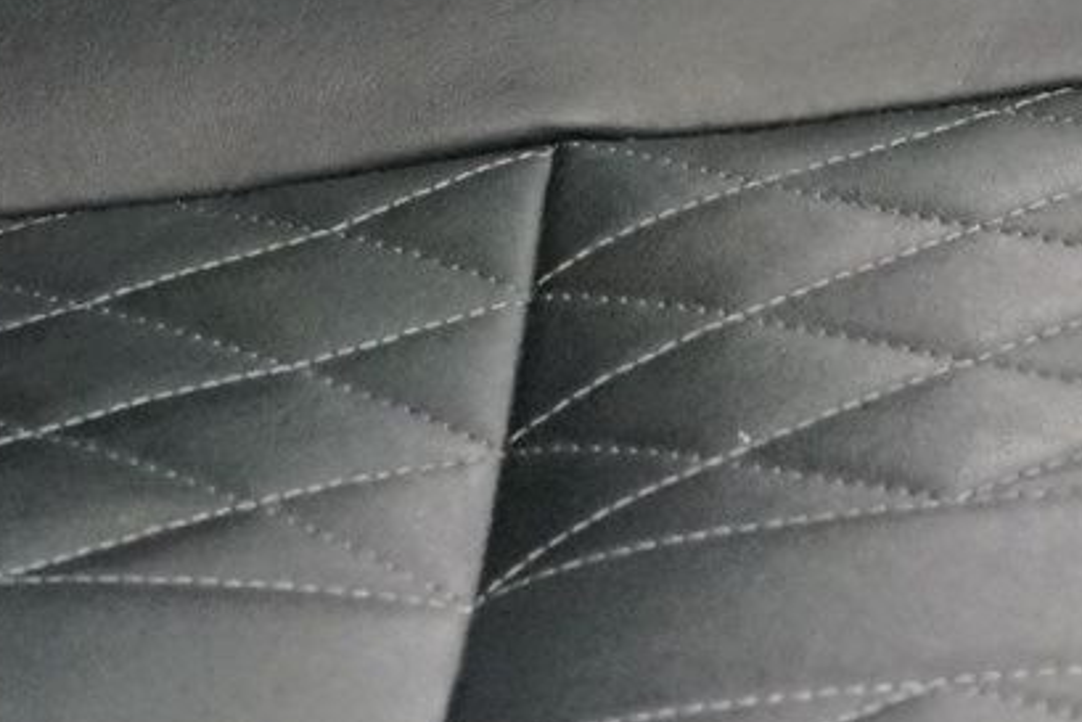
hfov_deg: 7.5
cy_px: -673
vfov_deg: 4.9
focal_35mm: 275
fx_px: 8268
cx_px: 685
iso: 6400
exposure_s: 1/100
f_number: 4.5
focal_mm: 45
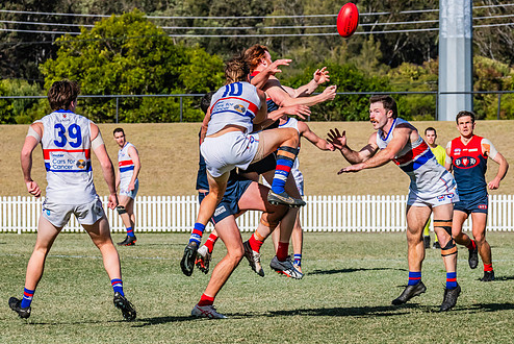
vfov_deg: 3.8
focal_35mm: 359
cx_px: 307
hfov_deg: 5.7
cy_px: 138
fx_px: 5129
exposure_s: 1/1600
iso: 800
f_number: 13
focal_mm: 250
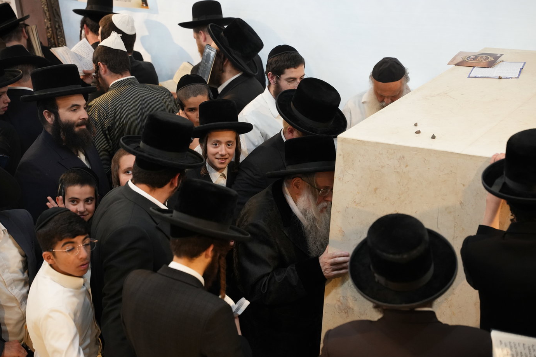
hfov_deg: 28.5
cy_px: 180
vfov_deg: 19.2
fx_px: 1057
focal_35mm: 71
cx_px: 270
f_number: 3.5
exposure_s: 1/125
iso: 4000
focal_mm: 70
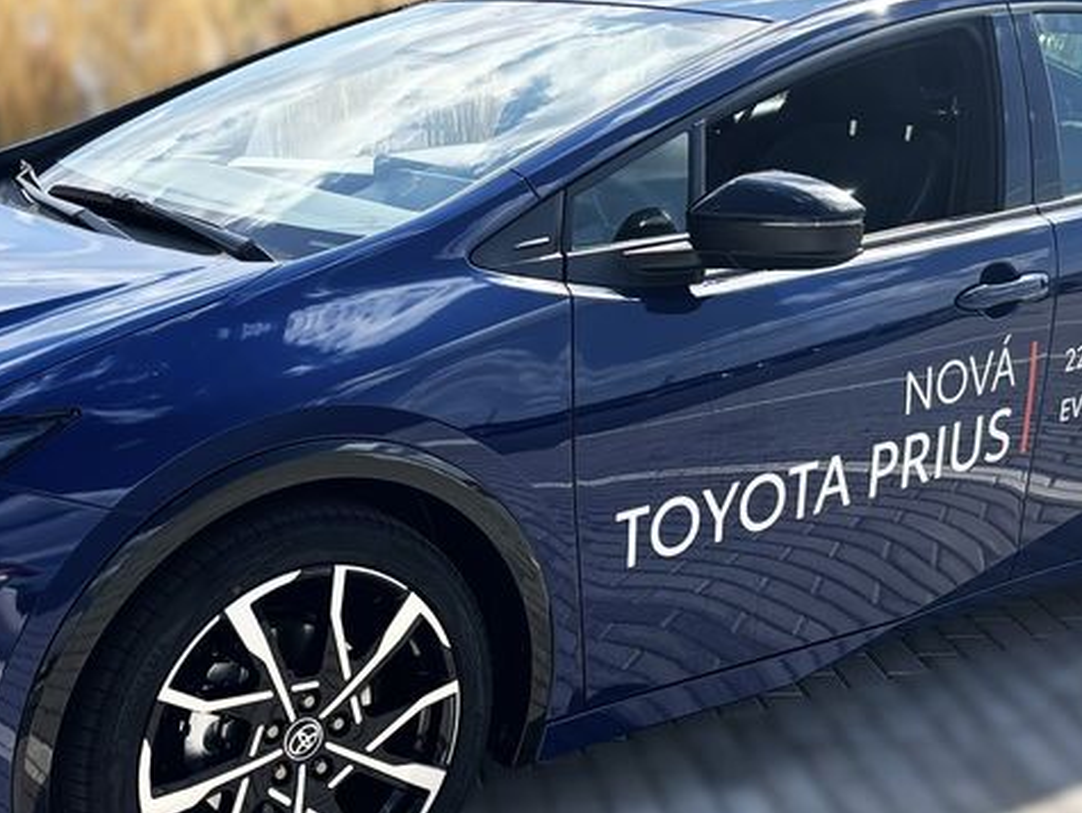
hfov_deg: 34.2
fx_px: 1752
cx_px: 446
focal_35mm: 56
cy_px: 451
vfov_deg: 26.1
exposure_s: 1/2342
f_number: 1.6
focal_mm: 5.96
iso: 50
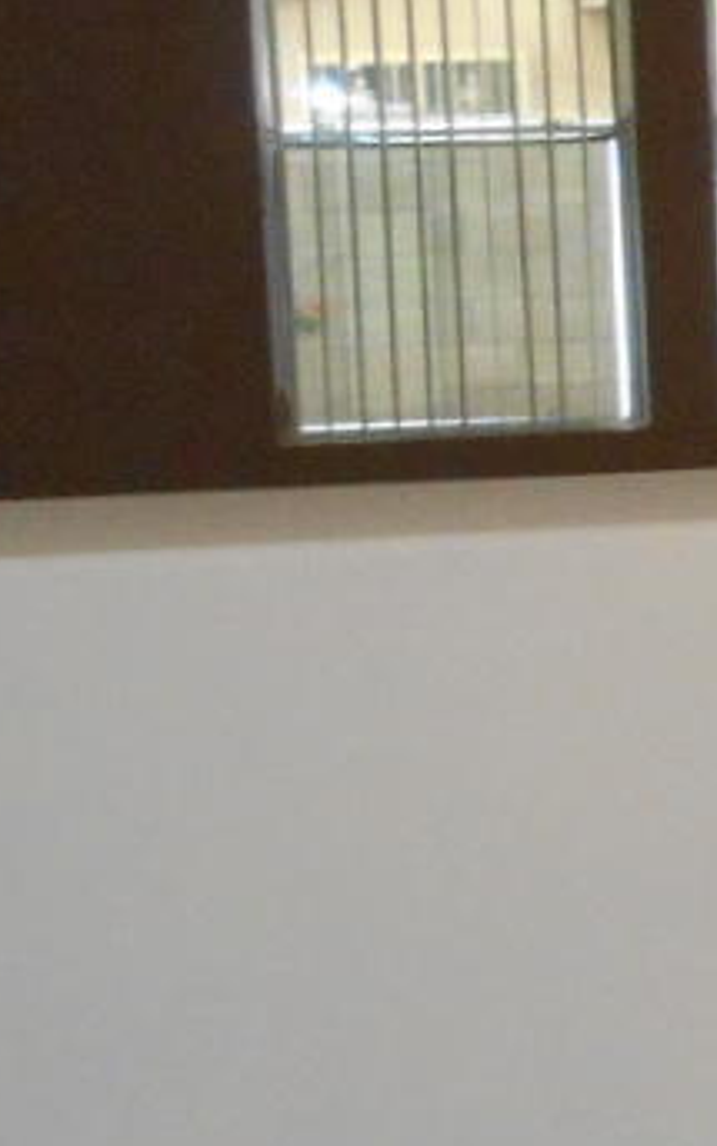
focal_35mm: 128
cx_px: 1814
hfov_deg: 9.1
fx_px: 4002
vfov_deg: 16.3
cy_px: 630
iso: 450
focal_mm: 4.7
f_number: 3.4
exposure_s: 1/25
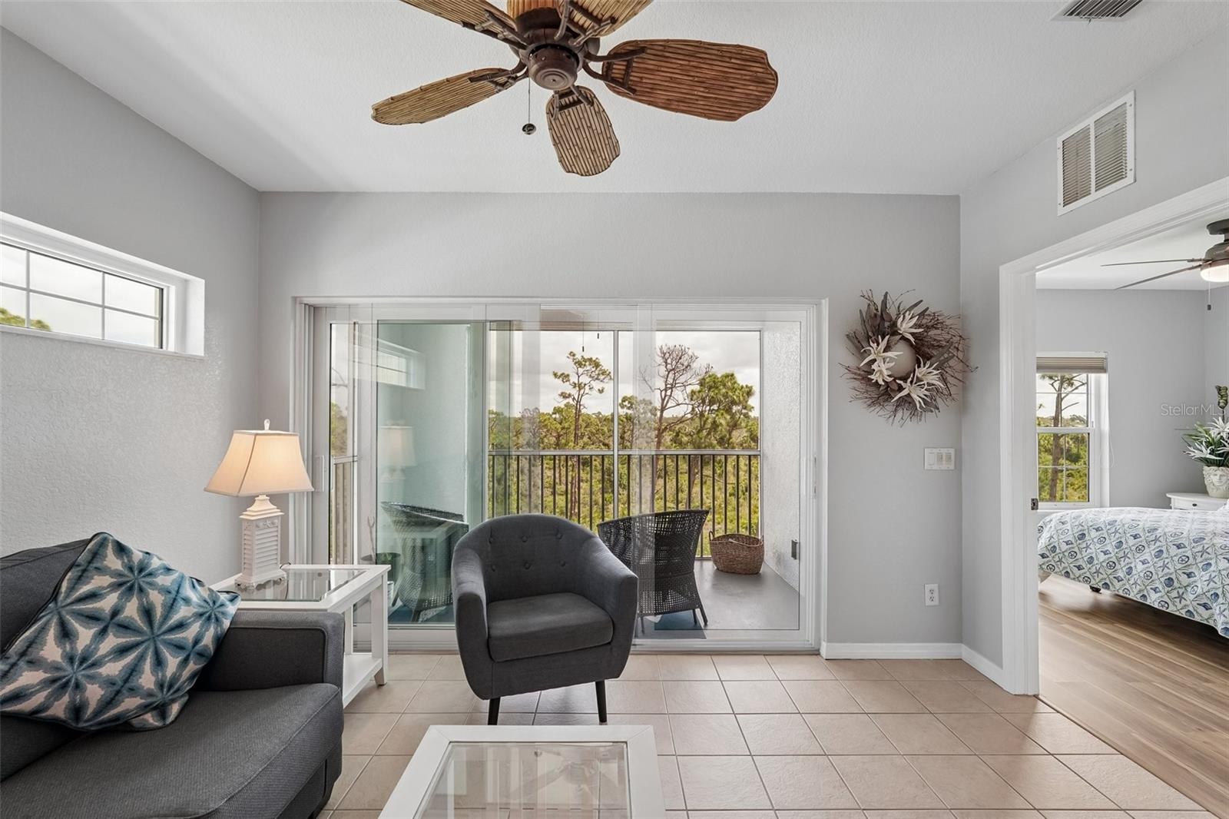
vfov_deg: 72.0
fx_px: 563
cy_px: 410
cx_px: 614
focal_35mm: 16
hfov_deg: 95.0
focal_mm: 16.5
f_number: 8
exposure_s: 1/50
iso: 400
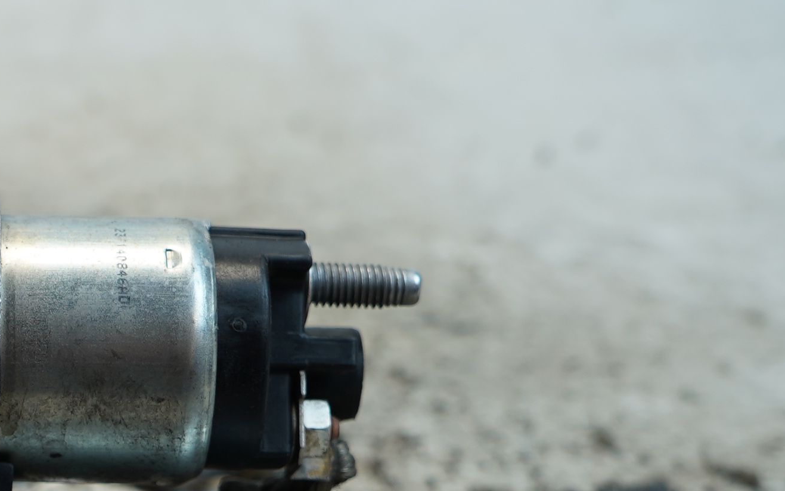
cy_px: 573
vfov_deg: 13.7
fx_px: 1990
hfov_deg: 21.3
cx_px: -66
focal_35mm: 93
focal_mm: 27
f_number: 4
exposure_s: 1/60
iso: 125
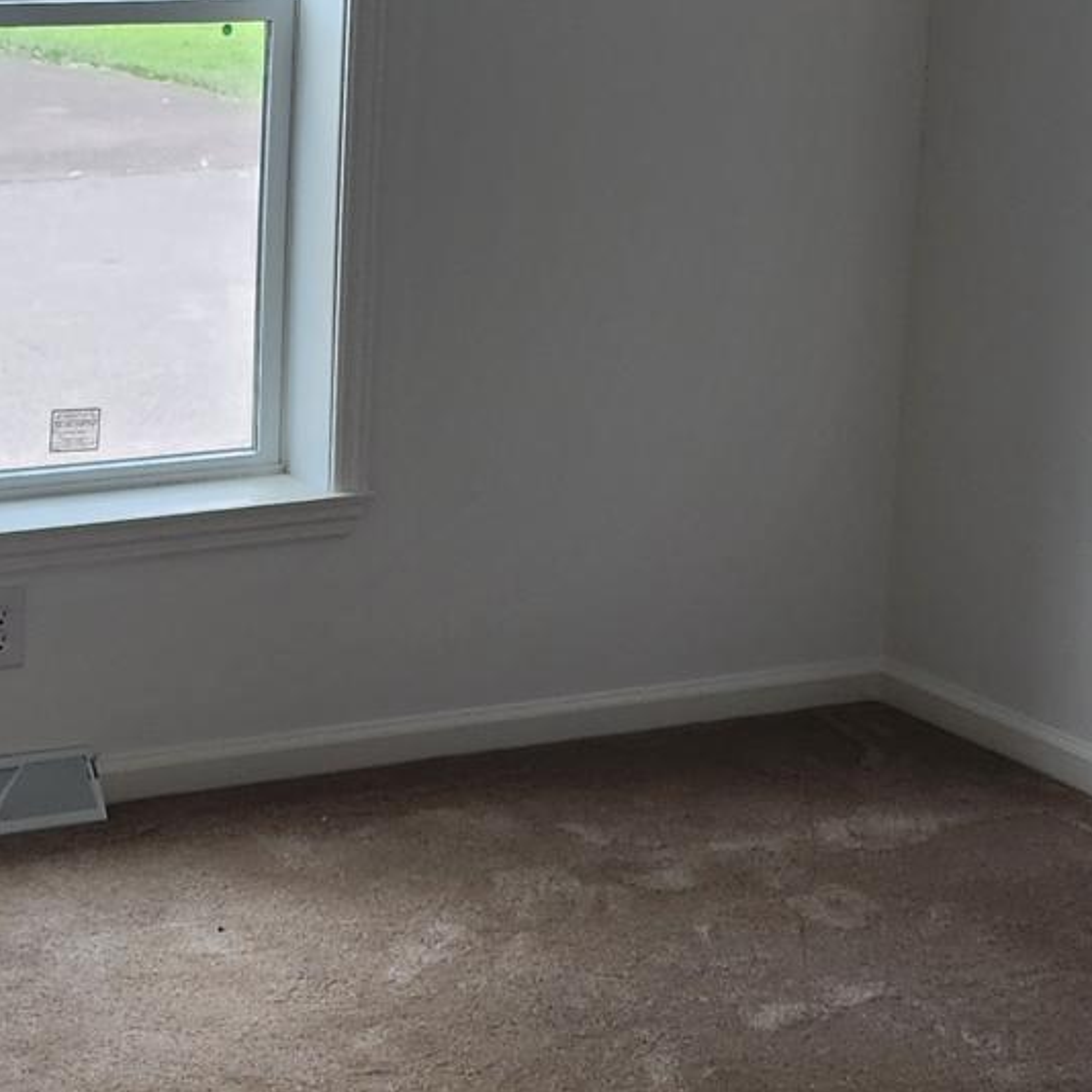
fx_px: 2784
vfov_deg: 22.0
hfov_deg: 21.5
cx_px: 29
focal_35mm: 78
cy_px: 311
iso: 80
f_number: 1.8
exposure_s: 1/120
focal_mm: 6.4
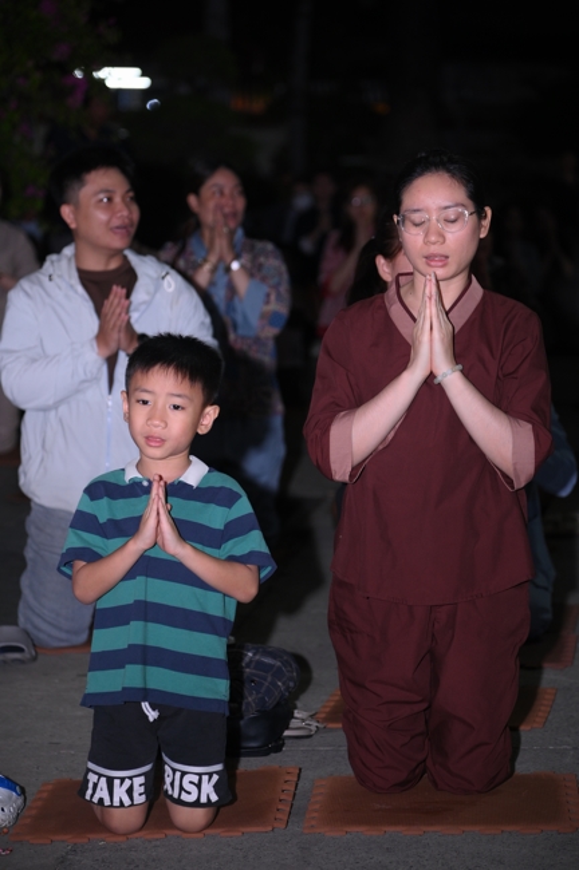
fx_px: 2708
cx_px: 290
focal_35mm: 112
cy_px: 435
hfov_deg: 12.2
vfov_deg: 18.3
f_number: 4
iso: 1000
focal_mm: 112
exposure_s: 1/100
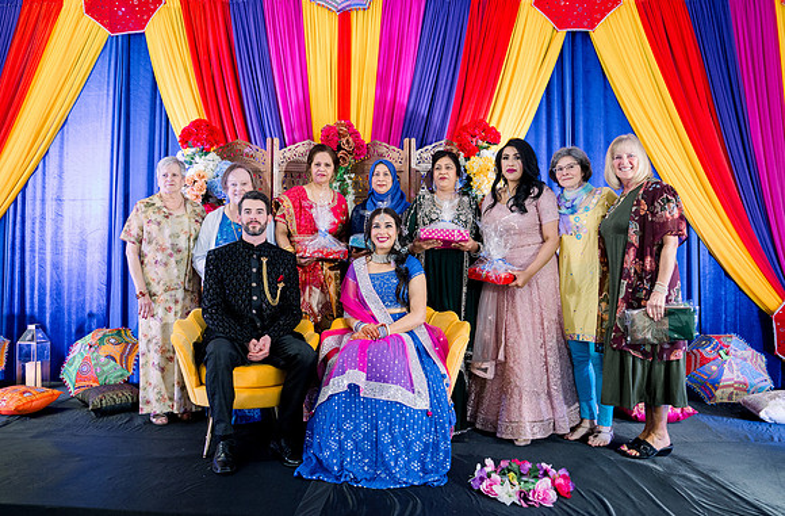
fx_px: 599
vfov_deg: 46.6
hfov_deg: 66.4
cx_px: 370
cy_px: 257
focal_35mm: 28
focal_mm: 24
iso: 1250
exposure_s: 1/125
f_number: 2.8
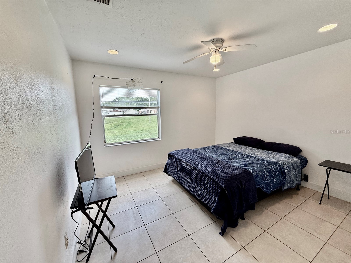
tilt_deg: -7.2
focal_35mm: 14
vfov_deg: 85.7
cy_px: 132
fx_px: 142
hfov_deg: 102.1
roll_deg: +0.9
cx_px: 176
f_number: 2.2
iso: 80
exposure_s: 1/120
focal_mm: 2.22
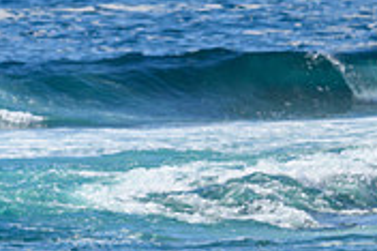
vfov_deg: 0.9
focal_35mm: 1451
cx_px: 171
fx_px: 15181
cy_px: 372
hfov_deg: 1.4
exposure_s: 1/2000
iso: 1000
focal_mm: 440
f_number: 11
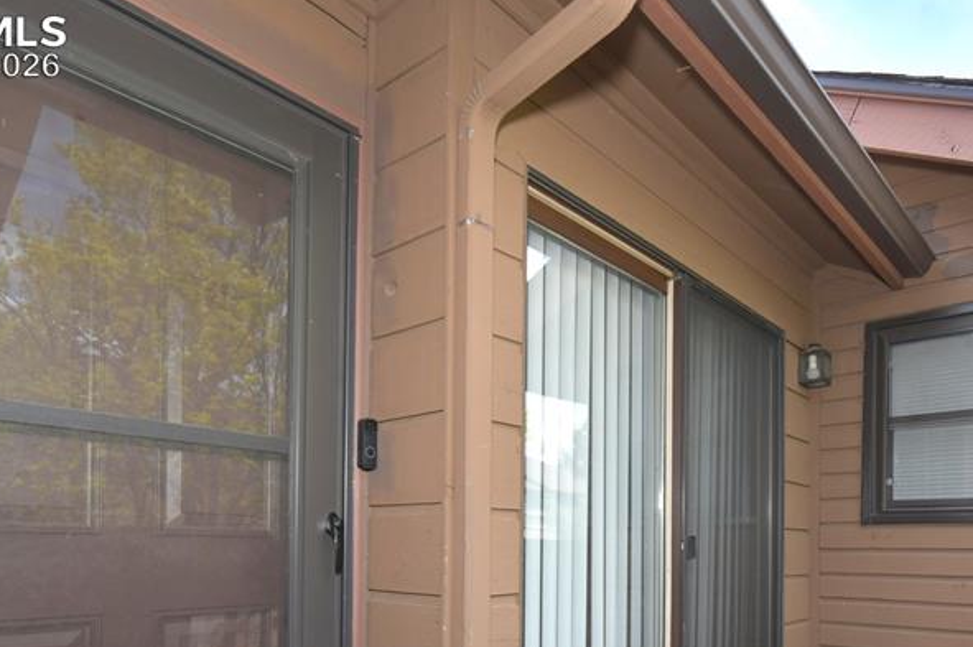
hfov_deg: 68.8
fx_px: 702
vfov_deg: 46.0
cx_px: 580
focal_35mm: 26
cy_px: 548
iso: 500
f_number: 10
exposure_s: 1/250
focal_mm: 15
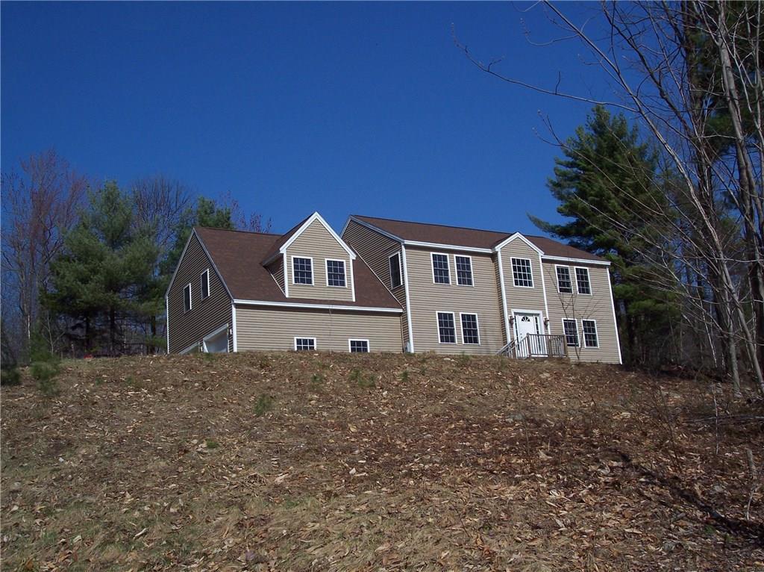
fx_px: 838
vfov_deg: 37.7
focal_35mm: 38
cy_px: 286
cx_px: 382
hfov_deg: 49.0
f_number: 4.8
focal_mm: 8
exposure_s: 1/1000
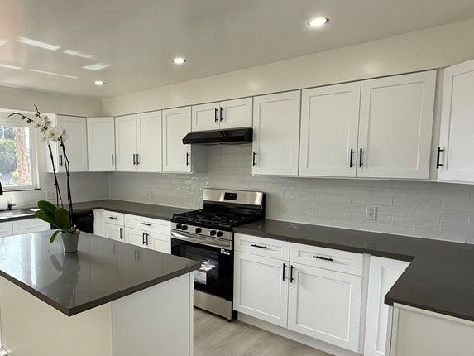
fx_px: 342
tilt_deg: -5.5
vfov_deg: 54.8
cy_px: 196
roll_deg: +0.2
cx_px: 165
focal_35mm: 25
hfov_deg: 67.8
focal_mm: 2.22
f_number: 2.2
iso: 64
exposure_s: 1/115
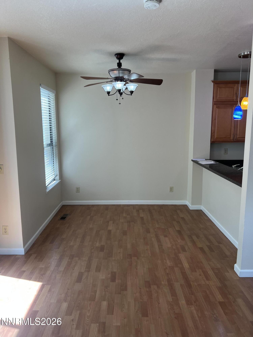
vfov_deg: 67.3
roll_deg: +1.6
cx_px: 126
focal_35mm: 26
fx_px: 253
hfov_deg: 53.1
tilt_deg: -7.2
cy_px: 168
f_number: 1.5
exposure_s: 1/121
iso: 50
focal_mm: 5.7
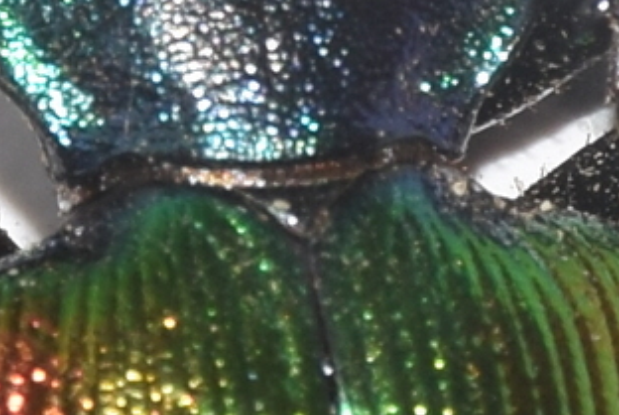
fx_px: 11089
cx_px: 168
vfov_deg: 2.1
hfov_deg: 3.2
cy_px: -183
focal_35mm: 644
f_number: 13
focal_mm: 140
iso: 100
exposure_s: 1/160
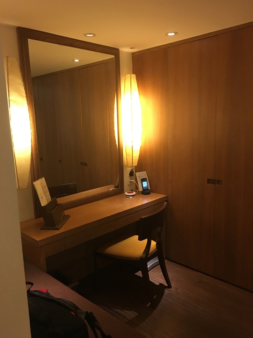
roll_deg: +2.1
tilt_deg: -7.7
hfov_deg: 48.2
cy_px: 169
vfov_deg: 61.7
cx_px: 126
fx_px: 283
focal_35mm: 29
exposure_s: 1/15
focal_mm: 4.15
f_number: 2.2
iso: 125
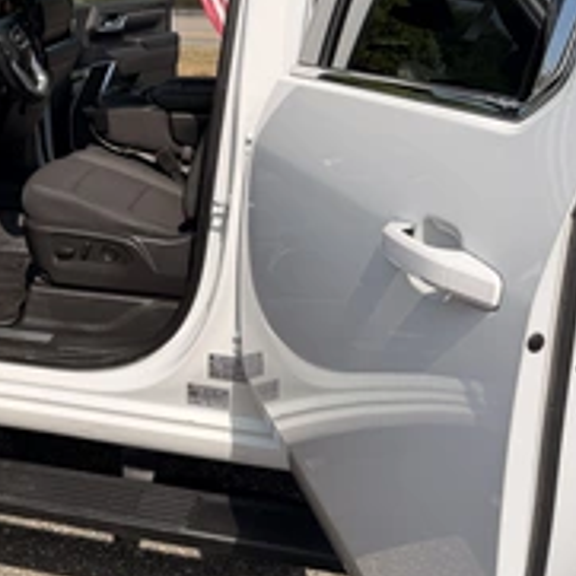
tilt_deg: -11.2
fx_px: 885
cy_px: 127
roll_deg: -4.1
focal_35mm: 47
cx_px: 51
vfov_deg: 35.1
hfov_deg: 34.0
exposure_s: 1/4167
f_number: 1.78
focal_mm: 6.76
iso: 80
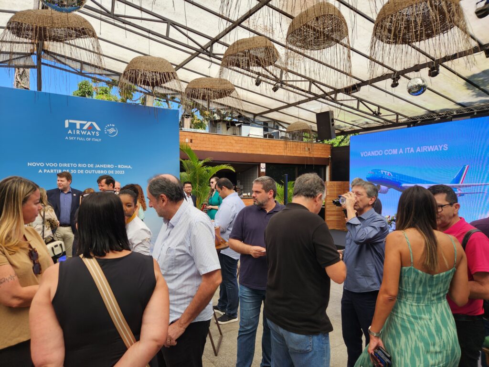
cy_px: 184
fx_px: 325
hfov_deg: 73.9
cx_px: 244
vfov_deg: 58.9
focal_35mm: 23
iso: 20
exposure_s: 1/470
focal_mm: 5.4
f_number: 1.8
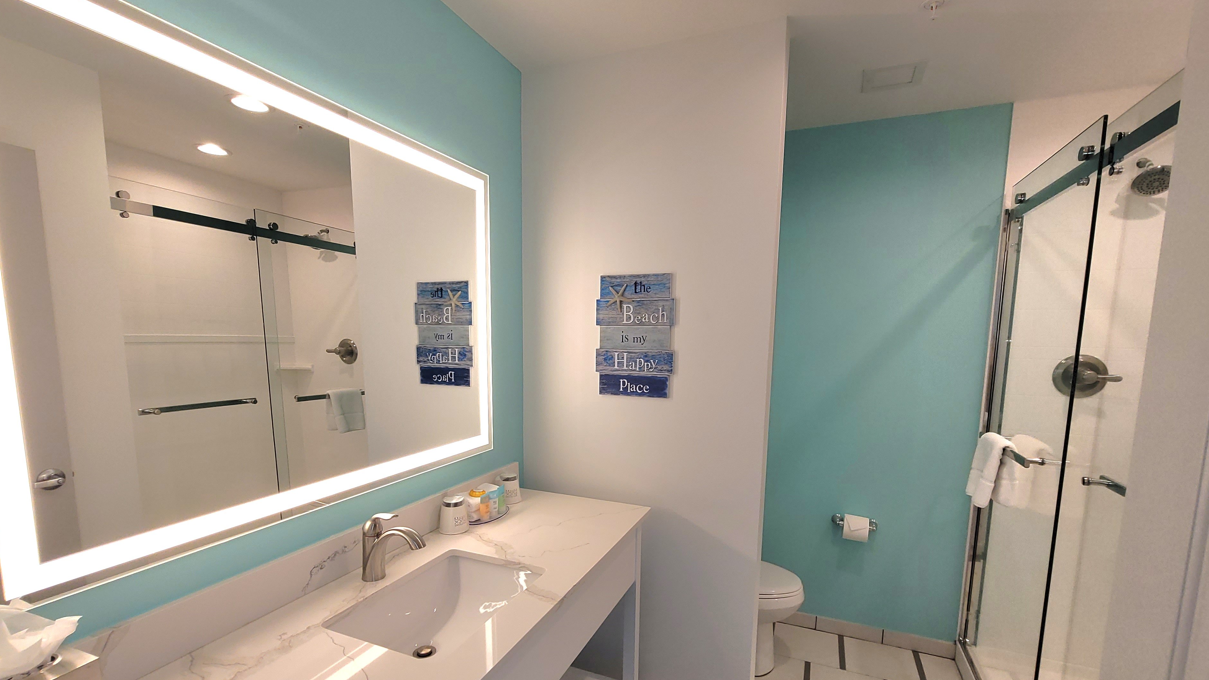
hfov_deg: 103.0
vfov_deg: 70.1
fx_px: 481
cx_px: 595
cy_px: 390
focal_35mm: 15
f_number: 2.2
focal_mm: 2.2
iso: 64
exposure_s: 1/120
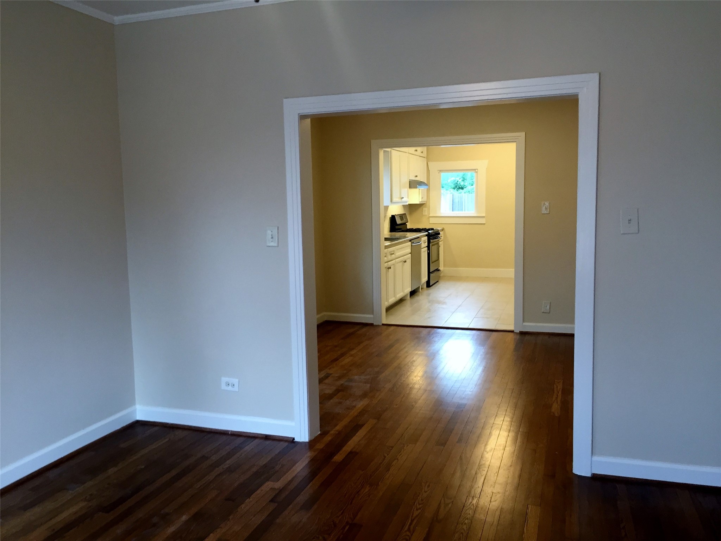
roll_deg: +2.6
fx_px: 604
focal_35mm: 29
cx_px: 360
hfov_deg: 61.7
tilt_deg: -4.9
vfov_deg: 48.2
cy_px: 270
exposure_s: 1/30
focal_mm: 4.15
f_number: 2.2
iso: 80
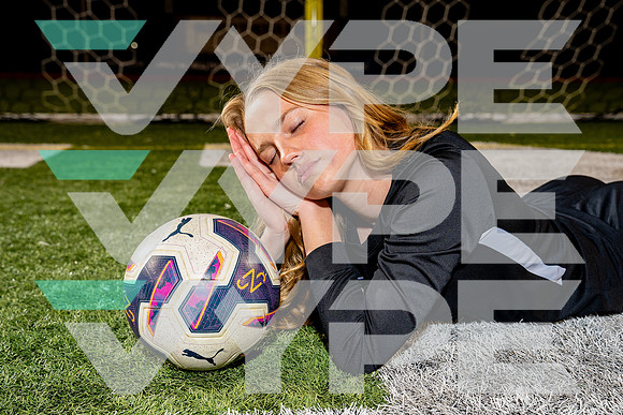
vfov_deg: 28.1
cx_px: 312
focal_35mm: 48
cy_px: 208
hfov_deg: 41.1
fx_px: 831
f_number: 5.6
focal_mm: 48
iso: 800
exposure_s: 1/250
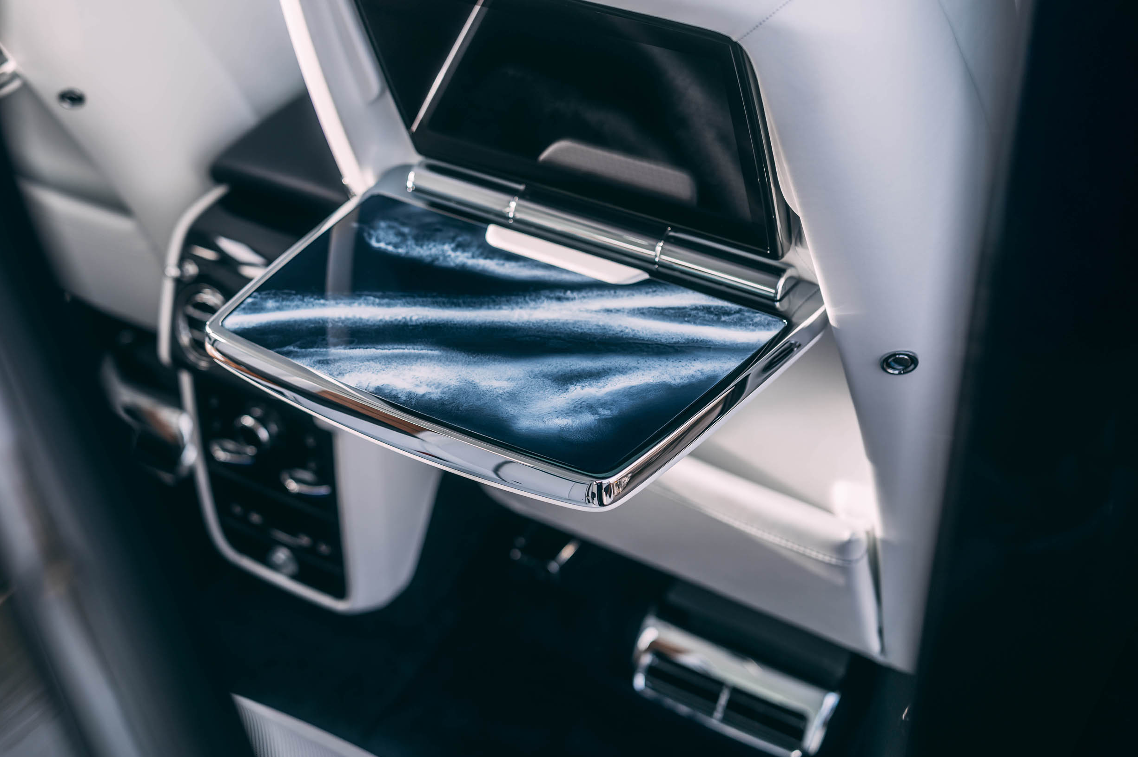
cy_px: 335
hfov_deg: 34.9
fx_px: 1801
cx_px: 427
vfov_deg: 23.7
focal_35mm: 57
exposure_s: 1/60
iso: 50
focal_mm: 43
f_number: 2.5
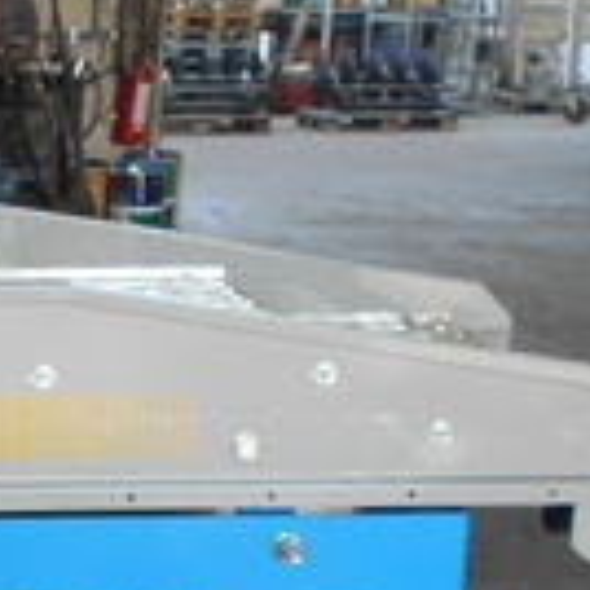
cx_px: -203
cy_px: 451
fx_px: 1658
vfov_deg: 20.0
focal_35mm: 86
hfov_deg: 18.6
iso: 80
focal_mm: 4.6
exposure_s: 1/80
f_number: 3.2
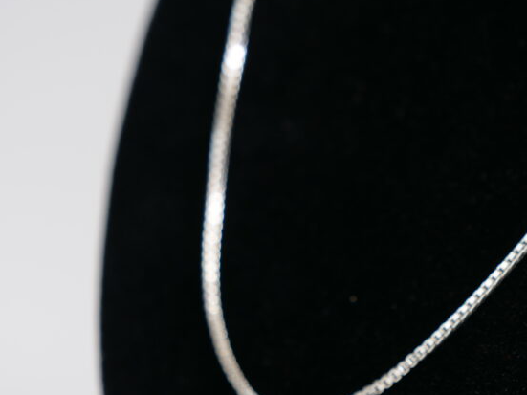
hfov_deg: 11.6
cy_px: 269
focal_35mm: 171
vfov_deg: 8.7
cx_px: 320
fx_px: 2603
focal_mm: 46
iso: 200
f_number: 3.9
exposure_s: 1/200
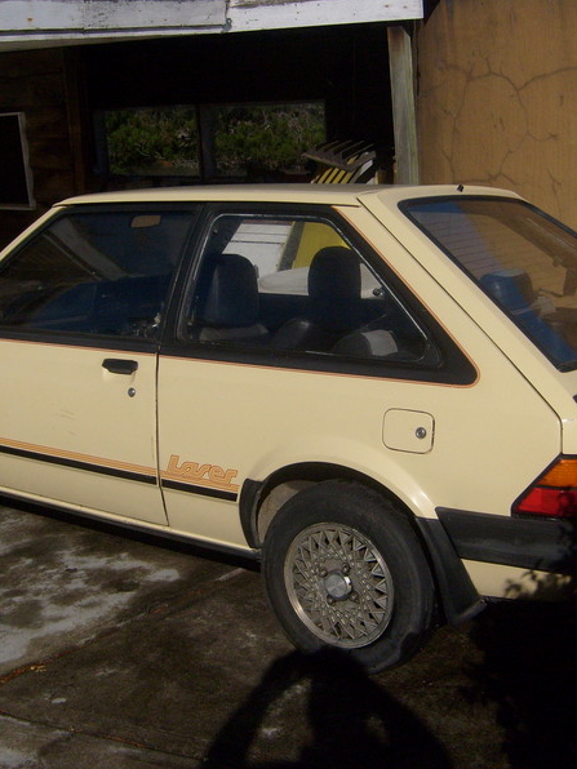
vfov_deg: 40.4
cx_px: 306
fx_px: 1045
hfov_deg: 30.9
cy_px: 384
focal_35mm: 47
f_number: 7.1
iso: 80
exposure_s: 1/750
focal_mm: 5.8
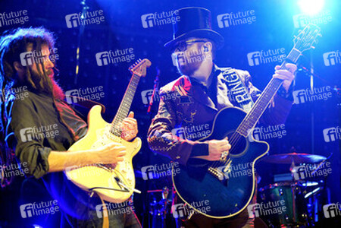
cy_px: 114
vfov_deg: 27.0
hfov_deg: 39.6
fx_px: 474
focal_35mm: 50
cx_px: 170
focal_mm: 50
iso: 3200
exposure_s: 1/160
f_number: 2.8
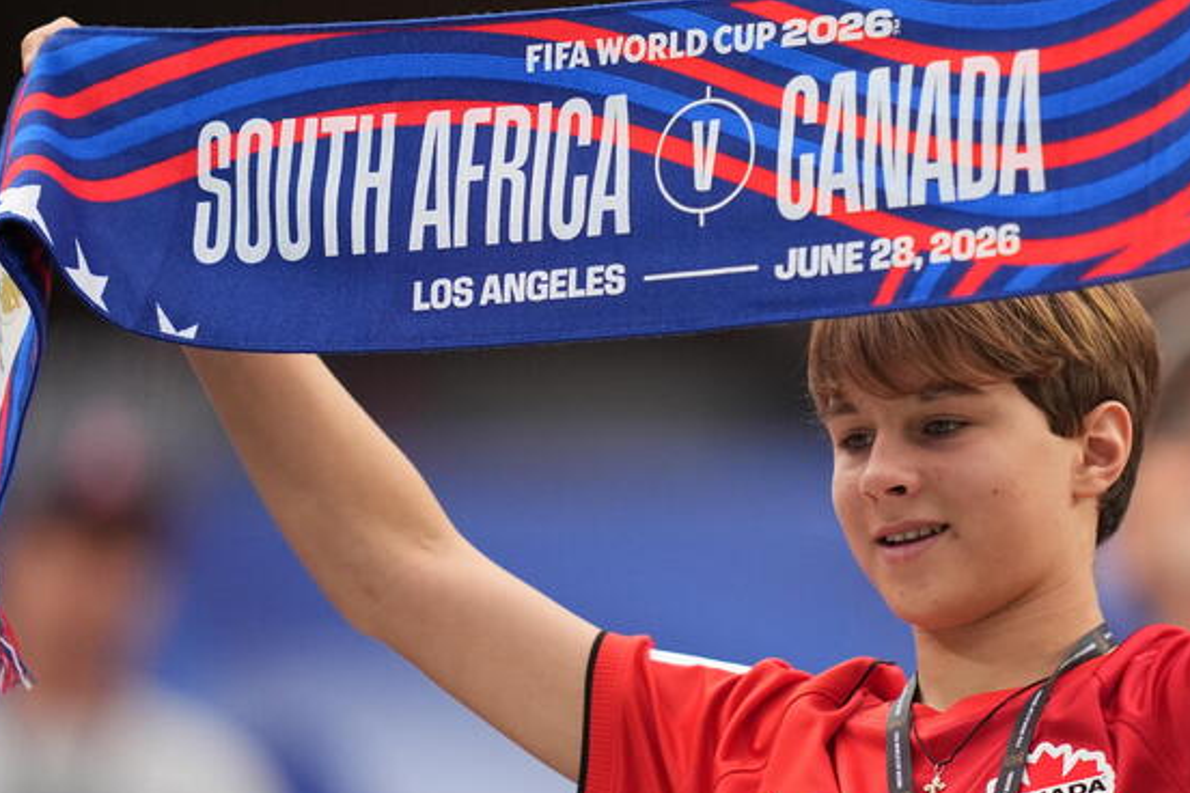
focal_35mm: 609
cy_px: 446
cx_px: 843
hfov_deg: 3.4
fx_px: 20129
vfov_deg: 2.3
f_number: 2.8
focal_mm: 400
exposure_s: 1/3200
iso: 2500
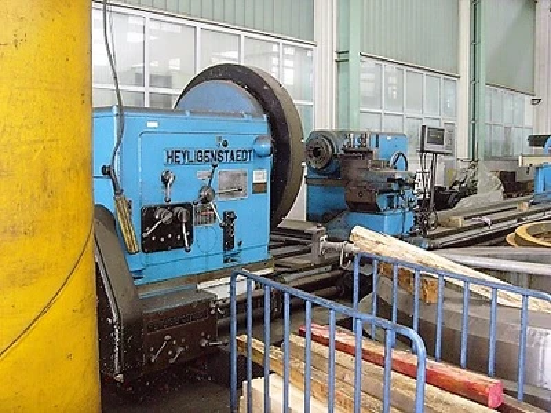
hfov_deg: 47.9
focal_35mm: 39
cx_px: 276
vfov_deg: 36.8
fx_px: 621
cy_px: 206
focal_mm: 6.6
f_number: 3.5
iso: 320
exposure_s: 1/45
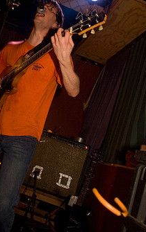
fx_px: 260
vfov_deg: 47.8
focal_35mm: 41
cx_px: 51
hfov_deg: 31.1
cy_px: 89
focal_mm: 20
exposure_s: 1/40
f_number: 2.8
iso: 800
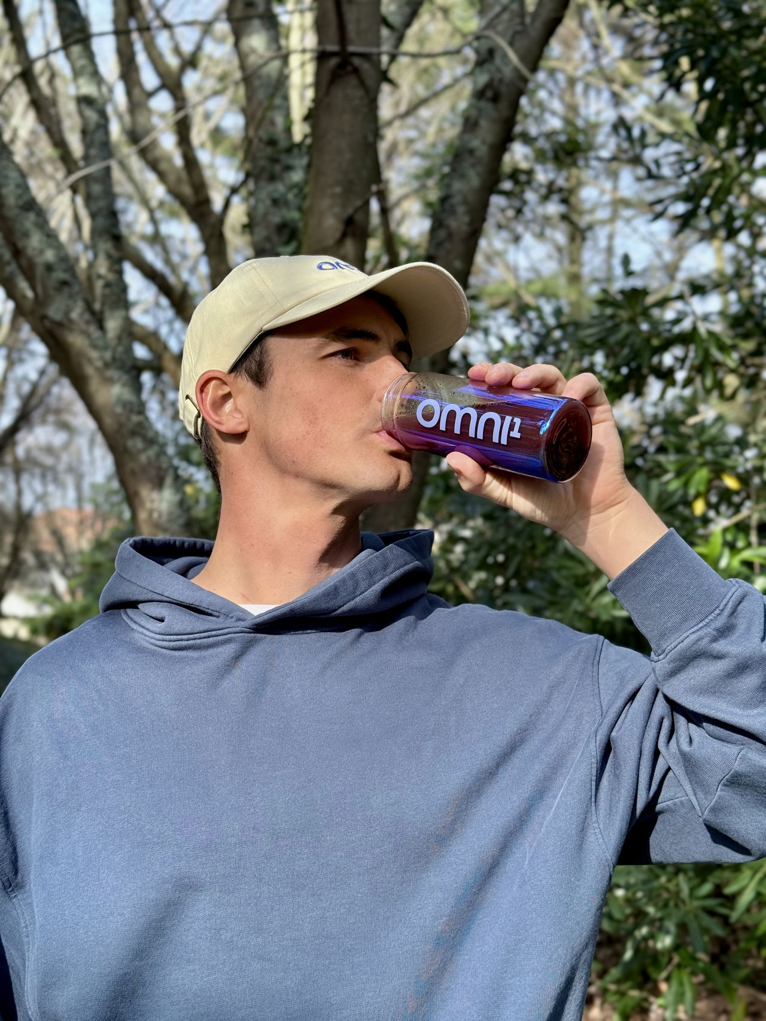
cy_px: 510
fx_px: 1416
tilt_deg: +7.5
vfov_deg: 39.7
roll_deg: -0.8
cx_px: 383
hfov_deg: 30.3
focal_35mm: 48
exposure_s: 1/1100
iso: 64
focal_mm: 6.76
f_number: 1.78
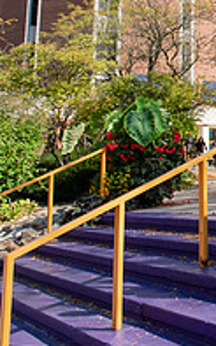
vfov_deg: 34.4
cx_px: 346
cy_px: 62
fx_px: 537
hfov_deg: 19.2
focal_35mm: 57
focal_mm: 19
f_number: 7.1
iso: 500
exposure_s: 1/320
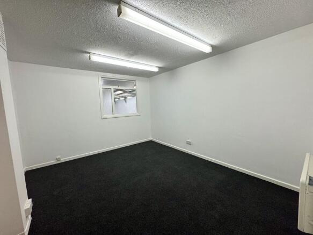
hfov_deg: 102.1
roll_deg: +3.3
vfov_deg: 85.7
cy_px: 118
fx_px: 127
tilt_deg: -4.7
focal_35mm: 14
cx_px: 156
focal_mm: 2.22
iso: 250
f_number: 2.2
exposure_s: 1/100
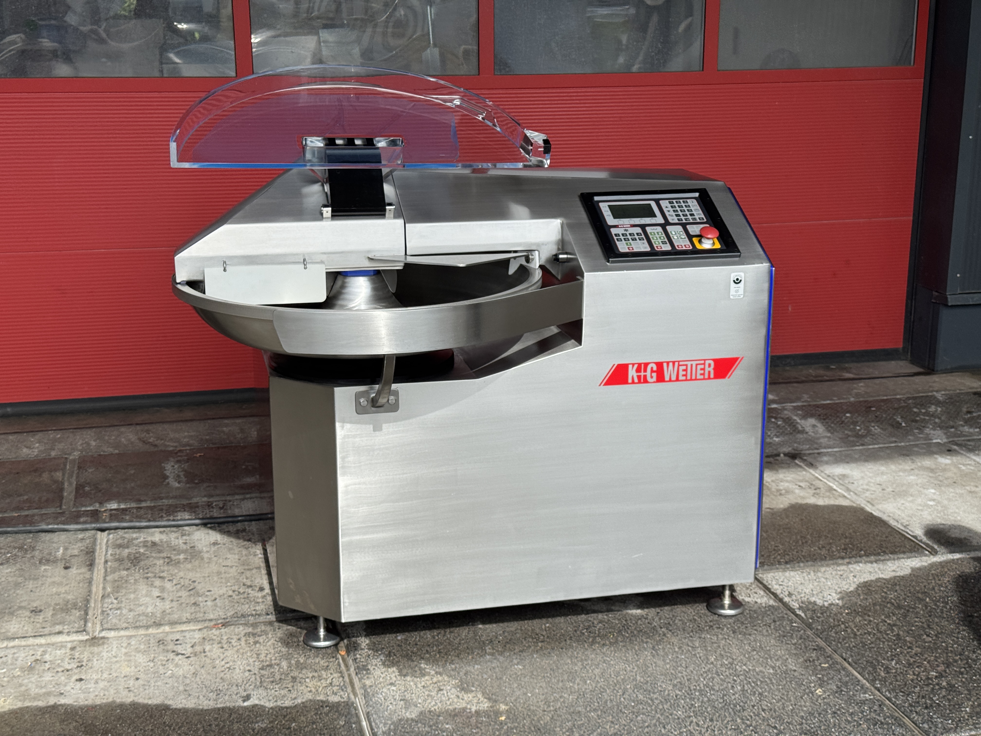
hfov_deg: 39.7
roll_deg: -1.5
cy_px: 368
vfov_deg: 30.3
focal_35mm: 48
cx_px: 490
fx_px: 1360
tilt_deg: -12.1
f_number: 1.78
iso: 64
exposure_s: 1/1984
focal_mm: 6.76
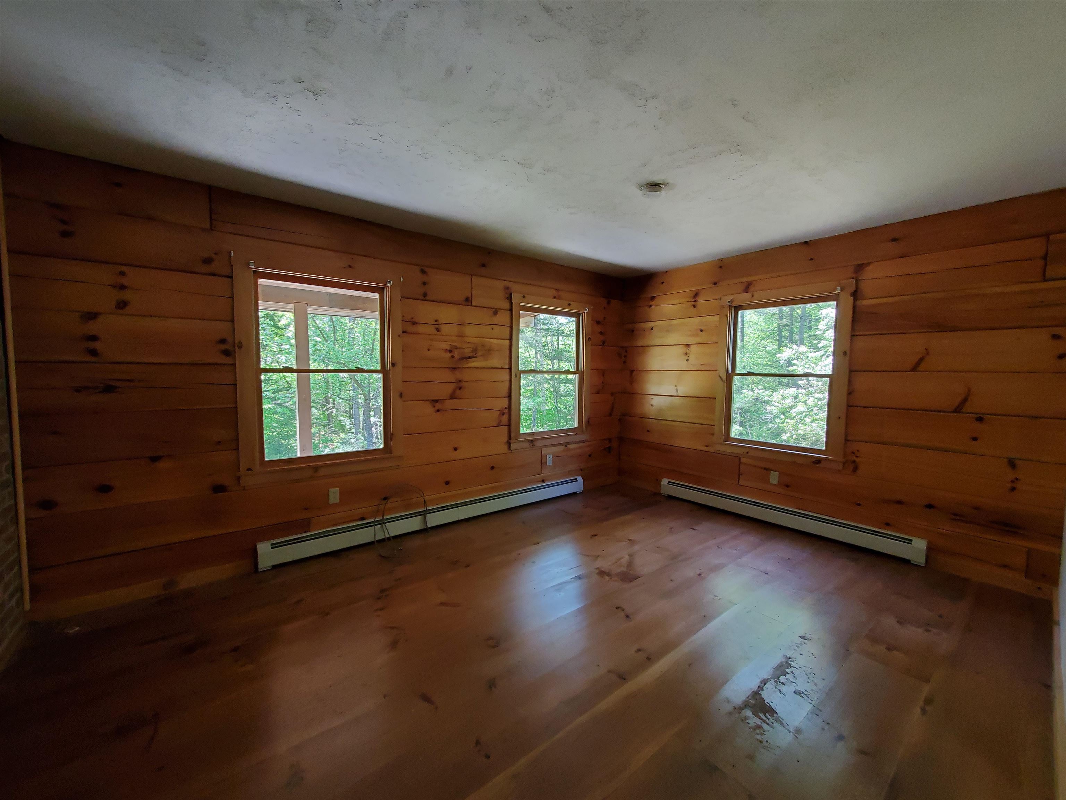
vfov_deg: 89.9
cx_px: 533
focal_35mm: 13
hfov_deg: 106.2
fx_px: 400
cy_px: 400
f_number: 2.2
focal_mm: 1.8
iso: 250
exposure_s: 1/56
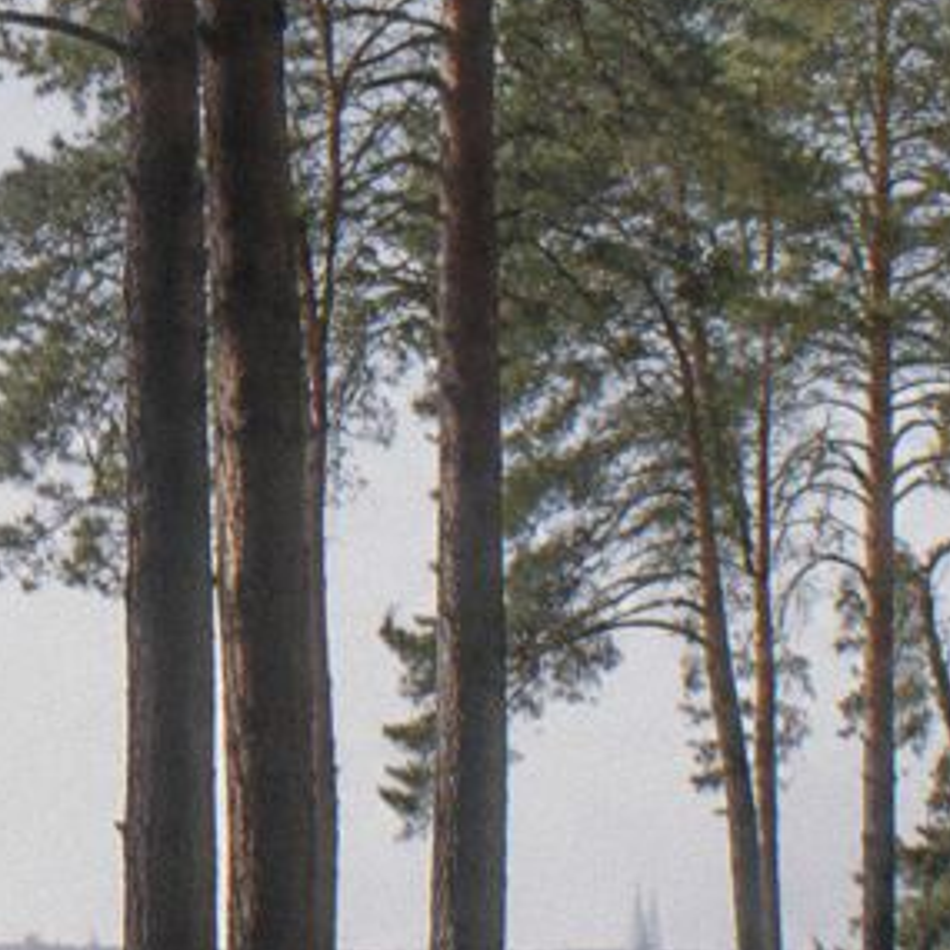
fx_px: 4533
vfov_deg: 11.8
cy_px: 1060
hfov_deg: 12.0
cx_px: 580
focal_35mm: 146
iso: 320
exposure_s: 1/800
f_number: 5.6
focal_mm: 49
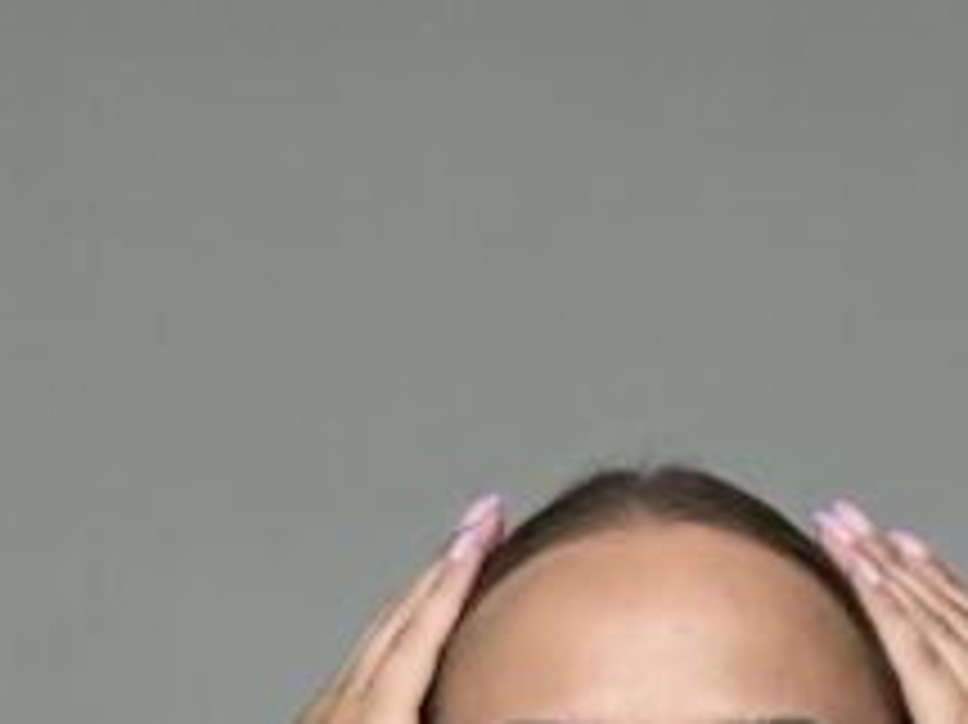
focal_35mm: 238
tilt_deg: -10.3
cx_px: 338
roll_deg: -3.8
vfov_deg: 5.9
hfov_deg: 8.3
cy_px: 2062
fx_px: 6652
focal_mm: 6.86
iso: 64
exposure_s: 1/612
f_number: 1.78
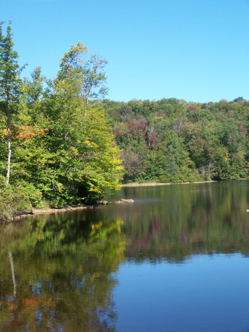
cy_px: 166
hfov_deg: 22.9
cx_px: 124
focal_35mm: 64
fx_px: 614
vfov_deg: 30.3
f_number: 3.2
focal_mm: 10.7
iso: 80
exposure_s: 1/500
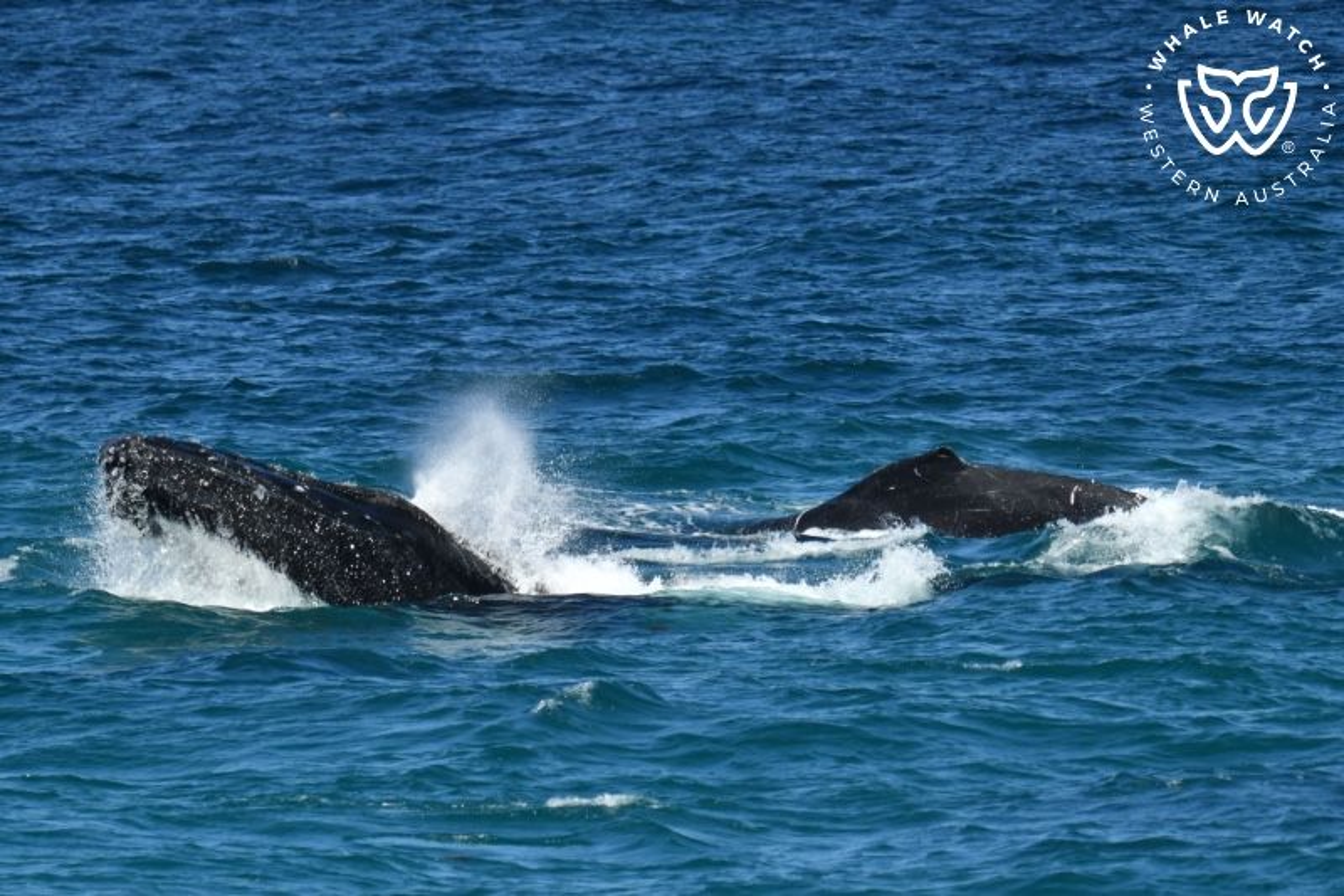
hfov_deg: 7.9
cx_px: 672
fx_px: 9704
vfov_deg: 5.3
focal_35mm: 260
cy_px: 448
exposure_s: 1/8000
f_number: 5.6
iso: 800
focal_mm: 260
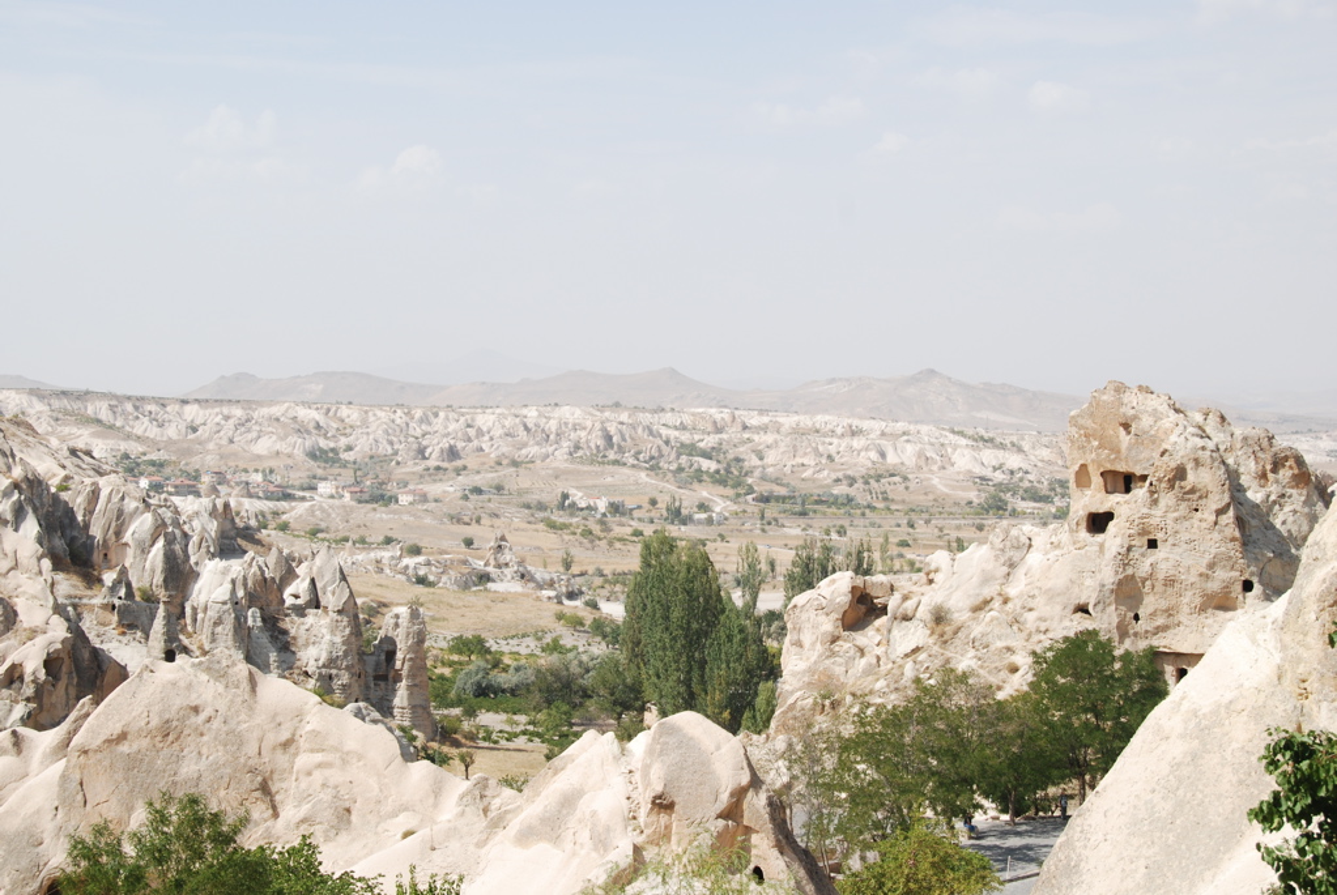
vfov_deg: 19.8
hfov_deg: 29.2
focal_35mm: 69
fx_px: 2566
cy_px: 448
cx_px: 668
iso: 200
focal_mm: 46
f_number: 10
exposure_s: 1/400
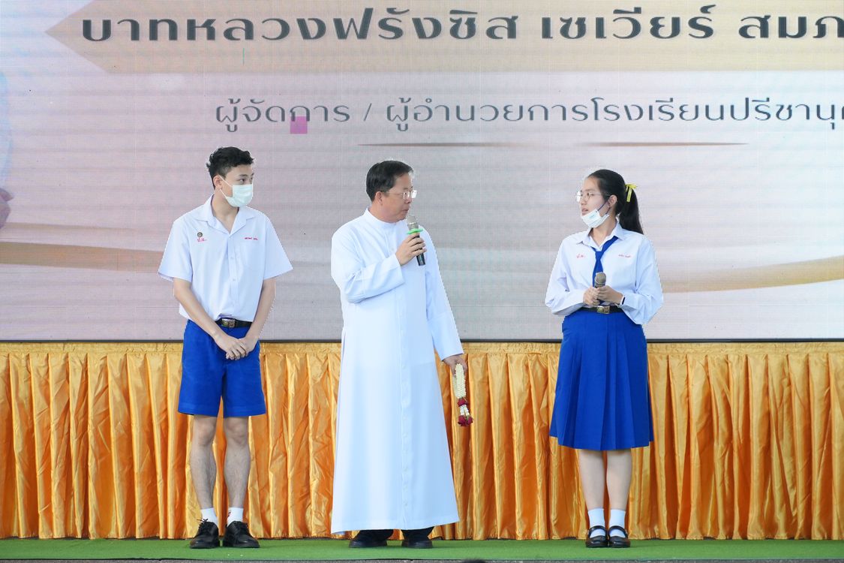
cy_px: 282
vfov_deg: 6.8
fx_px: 4747
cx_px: 422
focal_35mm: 202
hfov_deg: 10.2
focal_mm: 135
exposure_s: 1/125
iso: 1250
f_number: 5.6
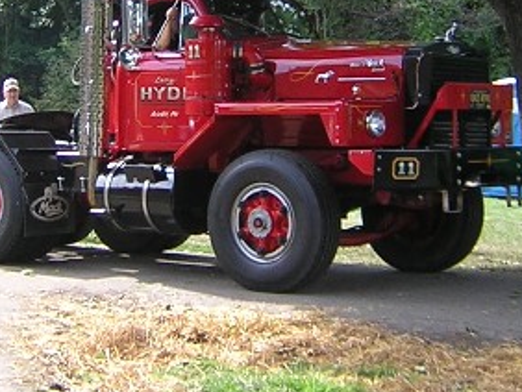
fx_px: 1539
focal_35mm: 102
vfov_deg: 14.3
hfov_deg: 19.2
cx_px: 189
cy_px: 7
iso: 100
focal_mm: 4.7
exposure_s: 1/172
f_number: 2.6
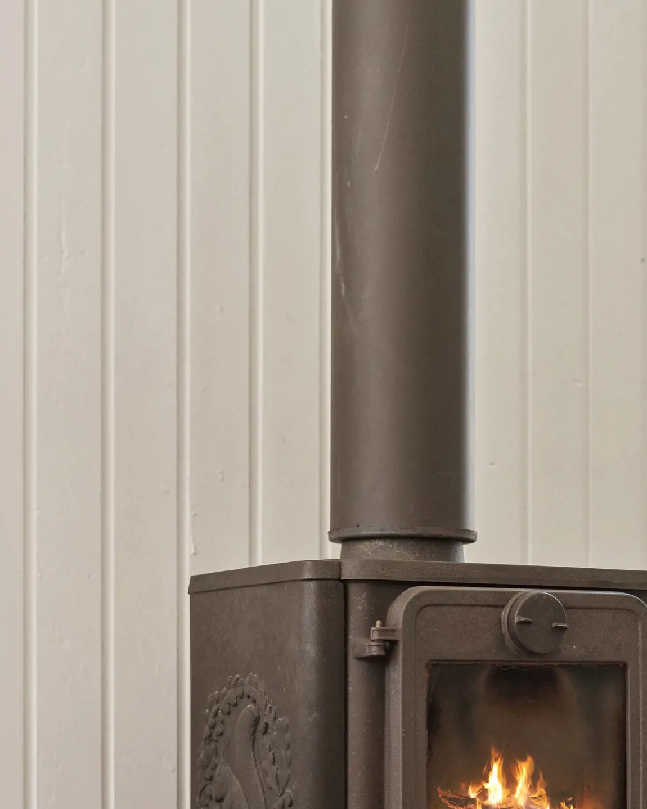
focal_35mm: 94
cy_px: 691
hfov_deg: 16.2
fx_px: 2250
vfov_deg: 20.1
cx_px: 527
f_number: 2.8
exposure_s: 1/160
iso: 800
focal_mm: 50
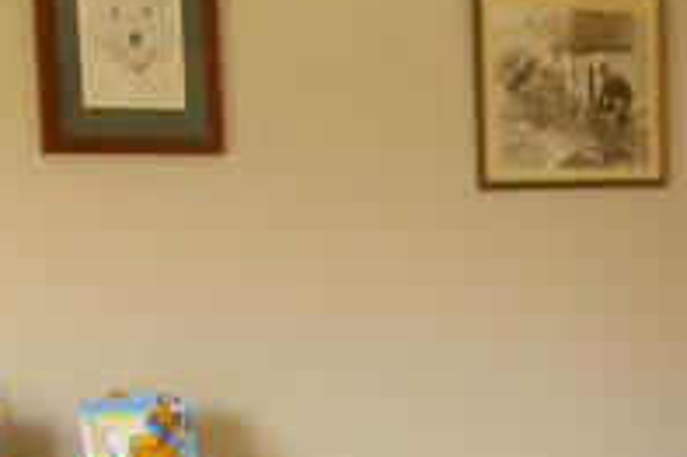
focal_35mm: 100
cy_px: 572
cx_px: 659
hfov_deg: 19.9
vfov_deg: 13.2
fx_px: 1907
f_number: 5.6
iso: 400
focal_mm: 20
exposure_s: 1/30
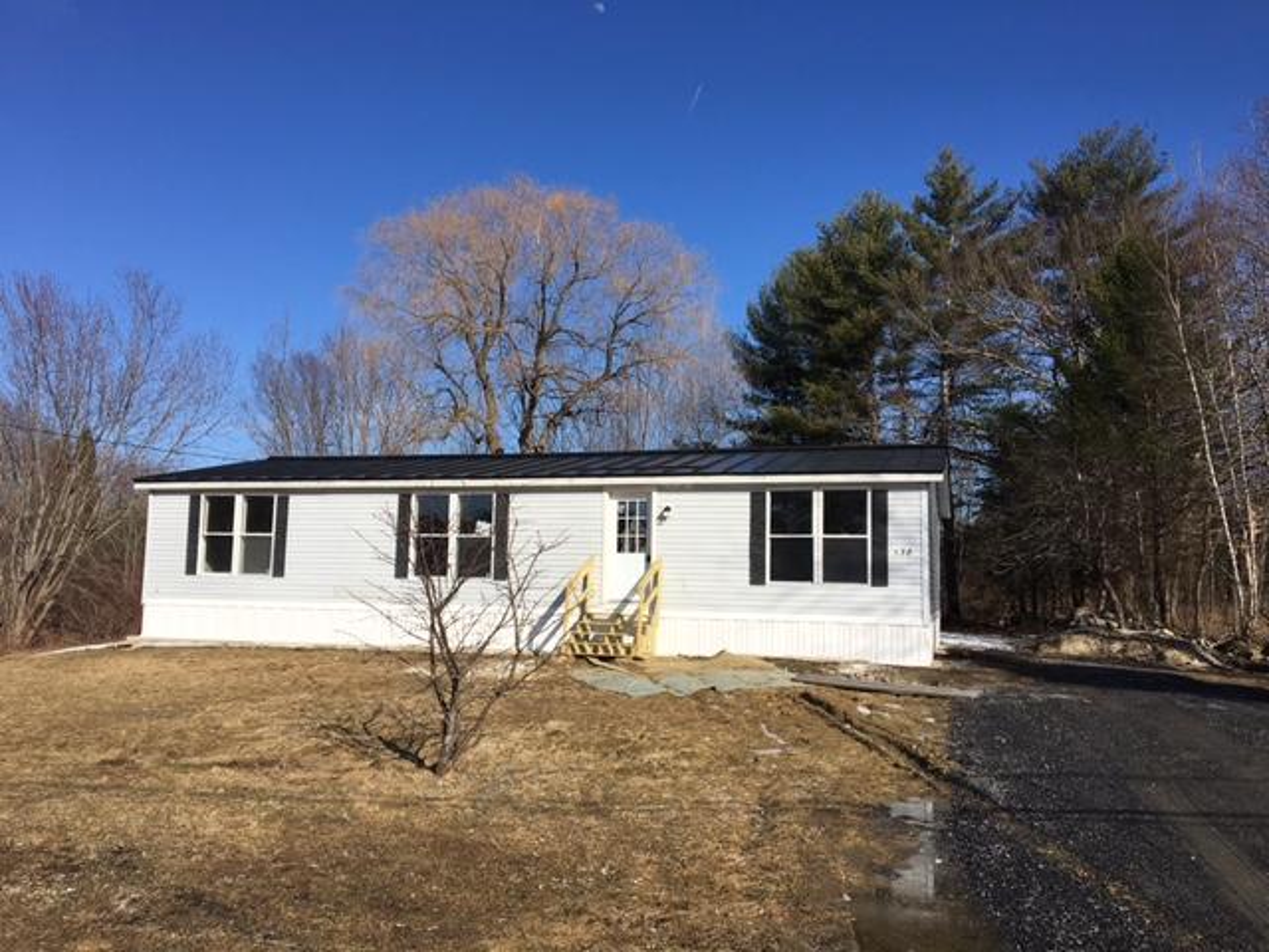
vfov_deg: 48.2
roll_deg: -0.1
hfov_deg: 61.7
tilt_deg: +5.5
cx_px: 634
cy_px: 476
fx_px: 1063
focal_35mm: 29
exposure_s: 1/2747
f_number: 2.2
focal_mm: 4.15
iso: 25
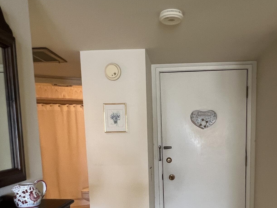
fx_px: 256
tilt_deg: -7.4
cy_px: 173
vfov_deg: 41.8
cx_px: 170
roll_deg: +1.1
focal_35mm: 32
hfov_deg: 56.3
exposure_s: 1/60
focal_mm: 1.57
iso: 200
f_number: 1.8
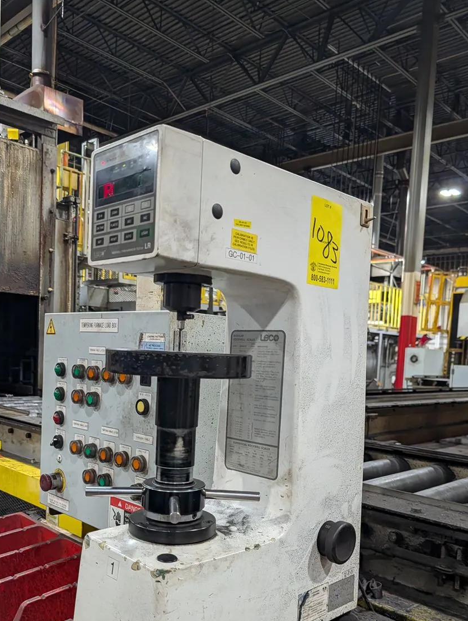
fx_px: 557
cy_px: 391
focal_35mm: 31
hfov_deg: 45.5
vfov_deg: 57.5
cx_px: 214
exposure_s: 1/526
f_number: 1.68
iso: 473
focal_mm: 6.9
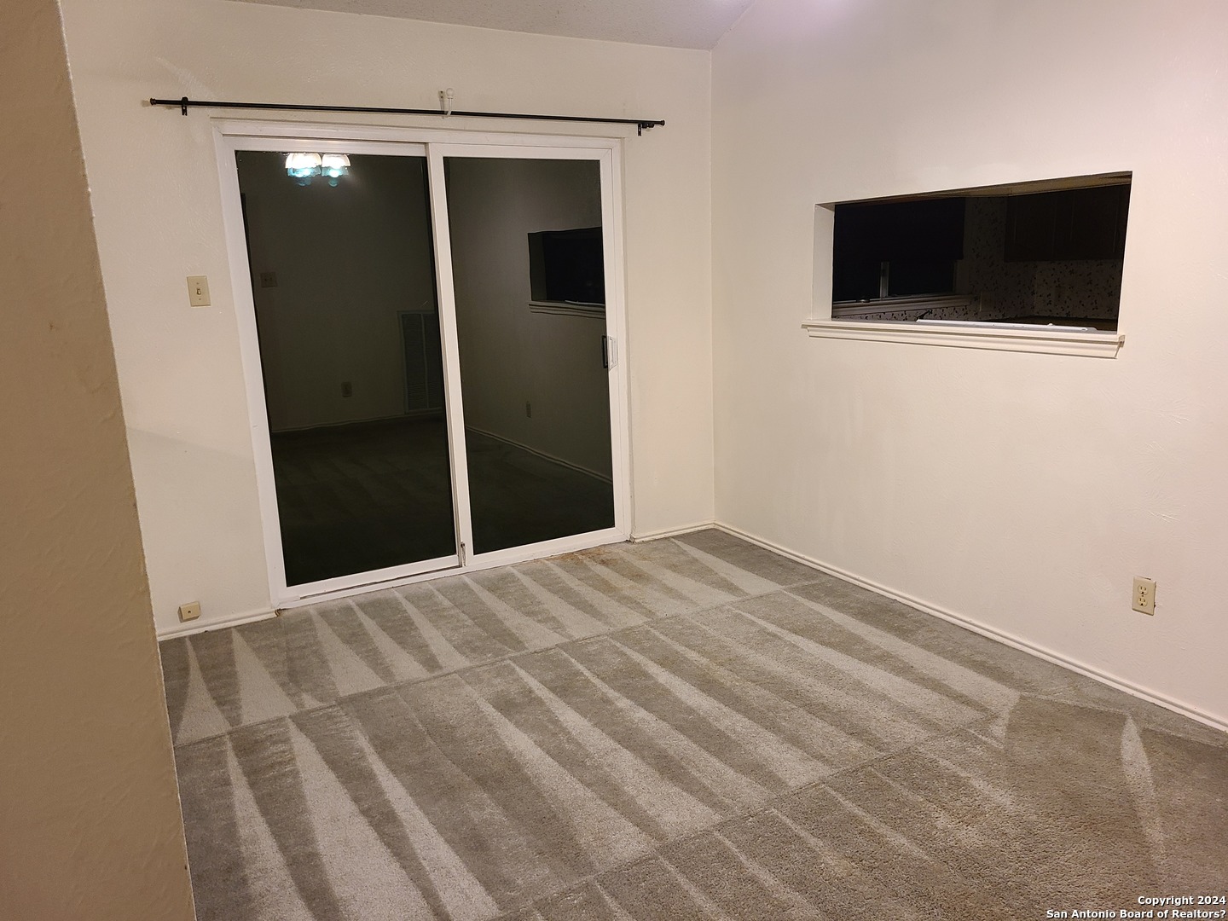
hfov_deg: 67.3
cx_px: 614
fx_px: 922
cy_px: 460
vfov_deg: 53.1
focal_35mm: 26
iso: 200
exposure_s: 1/40
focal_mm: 5.4
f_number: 1.8
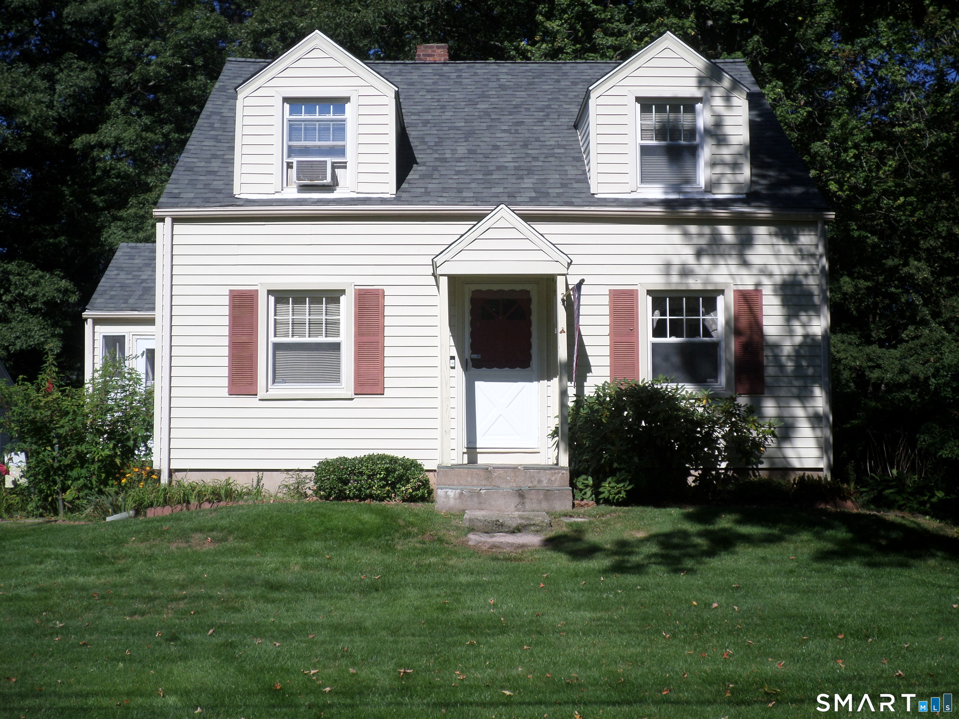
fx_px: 1191
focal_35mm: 43
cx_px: 480
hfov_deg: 43.9
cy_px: 360
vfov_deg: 33.6
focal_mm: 7.8
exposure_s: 1/1500
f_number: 3.2
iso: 80
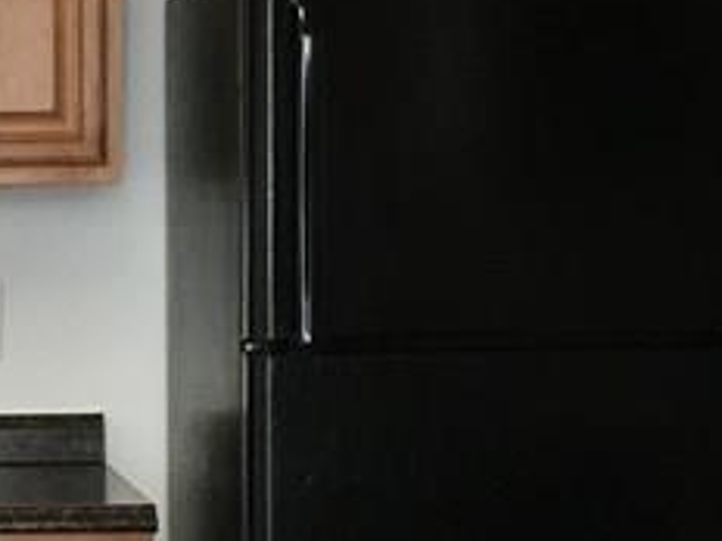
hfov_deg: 14.7
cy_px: 451
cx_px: -237
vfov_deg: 11.5
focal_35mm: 128
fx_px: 2670
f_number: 2.2
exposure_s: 1/30
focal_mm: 4.15
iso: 40
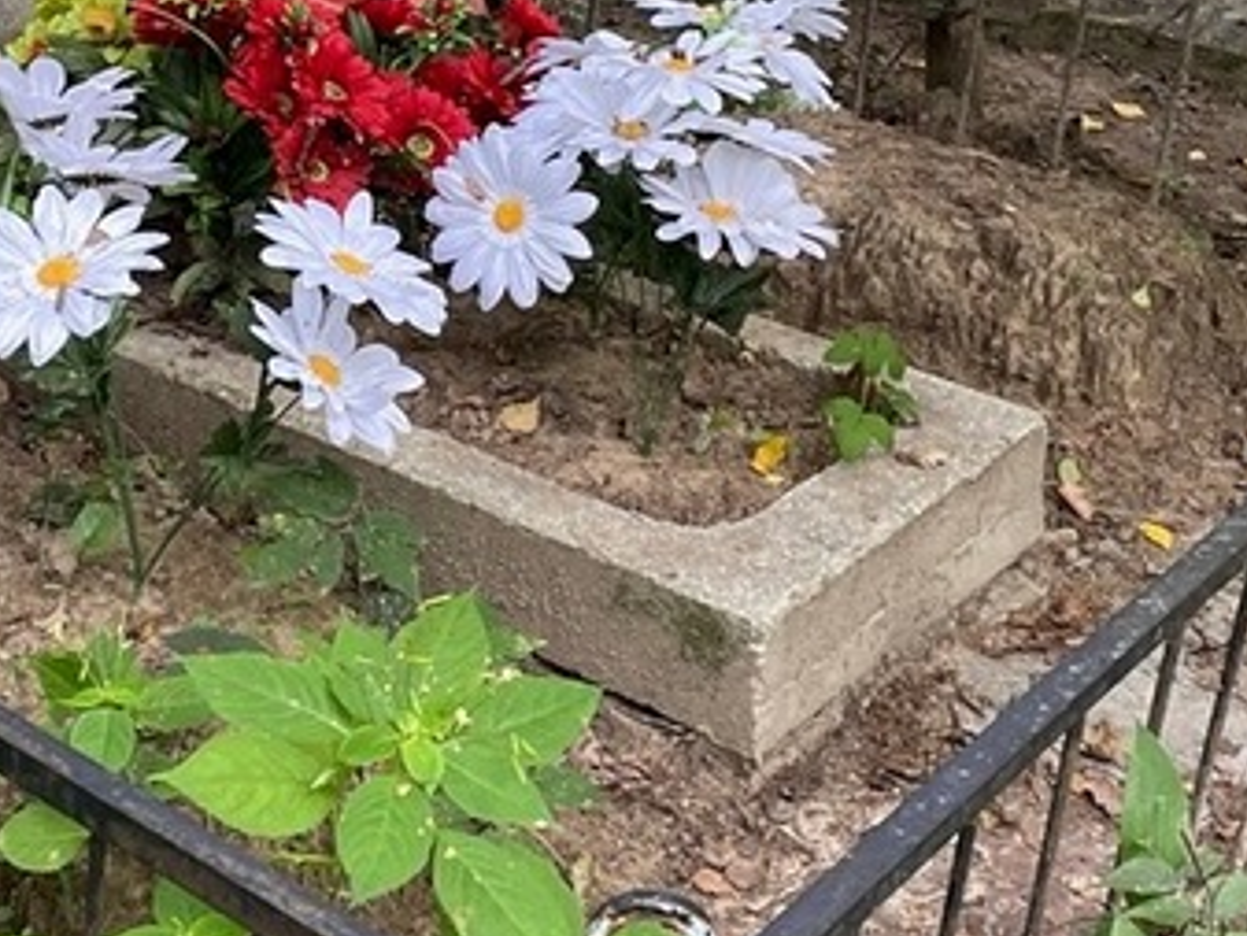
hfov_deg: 24.6
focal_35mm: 79
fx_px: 2847
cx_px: 403
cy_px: 192
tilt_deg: -19.7
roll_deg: -2.7
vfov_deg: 18.5
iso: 125
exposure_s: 1/106
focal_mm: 4.2
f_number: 1.6
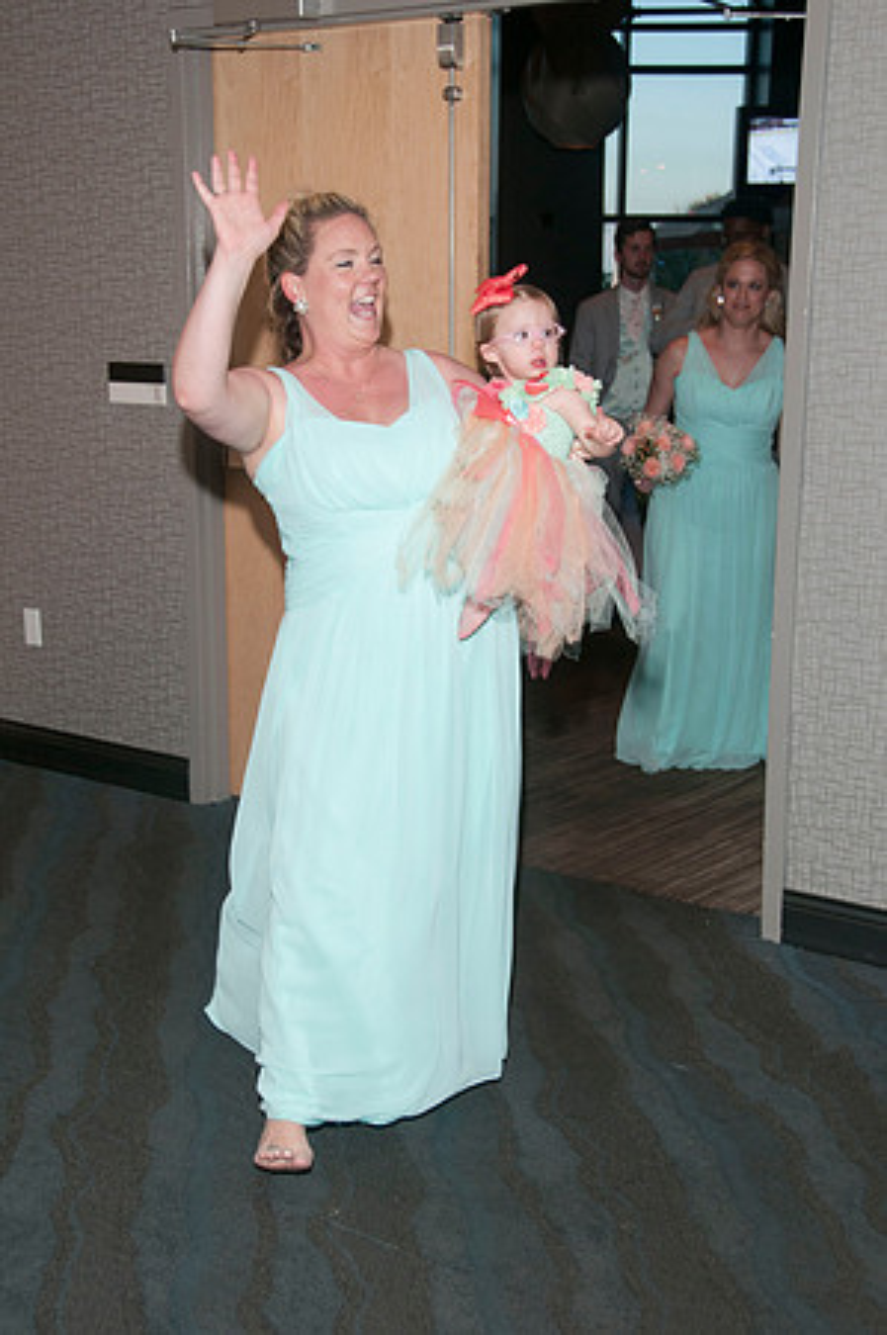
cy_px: 668
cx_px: 444
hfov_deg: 26.4
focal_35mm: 51
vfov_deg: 38.9
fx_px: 1889
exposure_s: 1/60
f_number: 5.6
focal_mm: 34
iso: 400
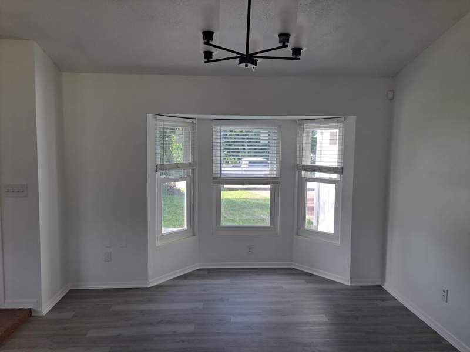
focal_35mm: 24
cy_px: 176
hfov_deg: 71.6
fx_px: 326
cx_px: 235
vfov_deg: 56.8
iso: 50
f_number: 1.8
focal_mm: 5.23
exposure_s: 1/120
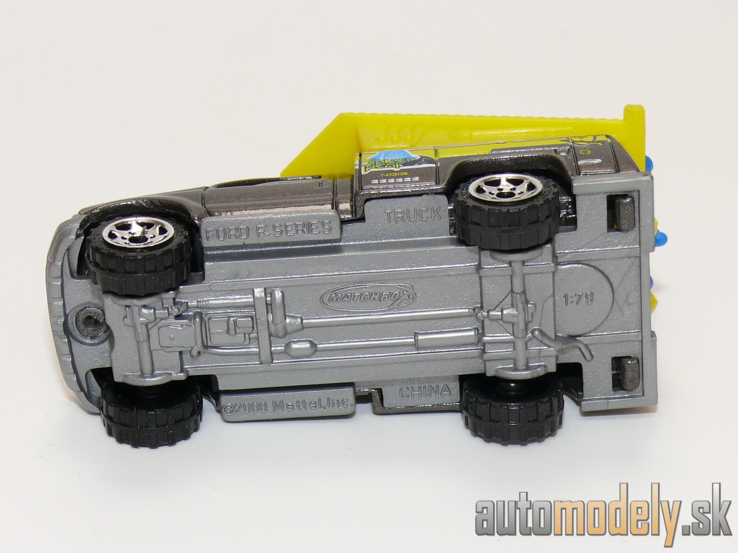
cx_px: 369
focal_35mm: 102
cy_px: 276
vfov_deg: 14.5
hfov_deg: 19.3
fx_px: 2175
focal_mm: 13.3
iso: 100
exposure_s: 1/30
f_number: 4
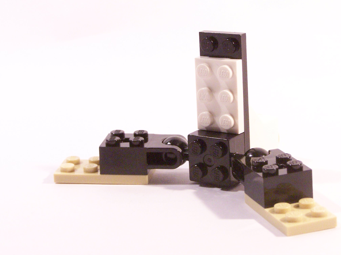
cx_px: 205
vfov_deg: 14.1
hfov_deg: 18.7
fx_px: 1034
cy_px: 112
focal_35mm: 105
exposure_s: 1/30
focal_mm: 13.7
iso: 400
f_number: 3.6
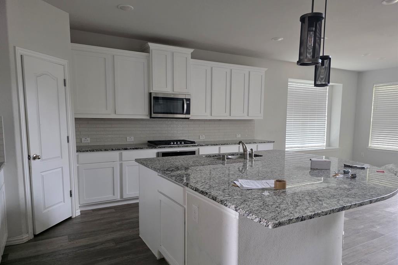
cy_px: 143
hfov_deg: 73.8
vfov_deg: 53.0
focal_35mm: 24
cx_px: 199
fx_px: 265
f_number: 1.7
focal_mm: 6.3
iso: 640
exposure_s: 1/120
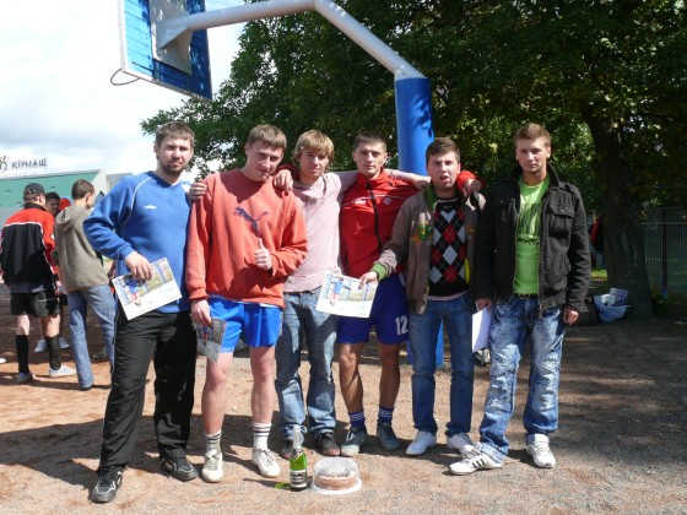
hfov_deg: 52.6
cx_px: 344
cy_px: 258
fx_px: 695
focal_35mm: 35
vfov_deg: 40.7
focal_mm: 7.4
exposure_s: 1/250
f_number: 5.6
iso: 100
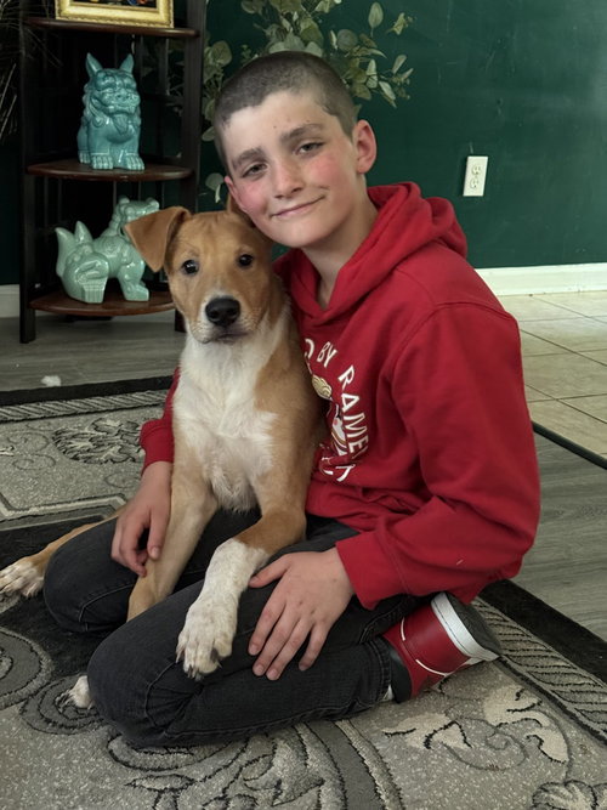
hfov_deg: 30.3
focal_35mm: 48
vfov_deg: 39.7
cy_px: 405
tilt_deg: -18.6
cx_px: 304
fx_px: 1123
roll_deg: -3.6
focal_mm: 6.76
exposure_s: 1/30
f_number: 1.78
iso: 400
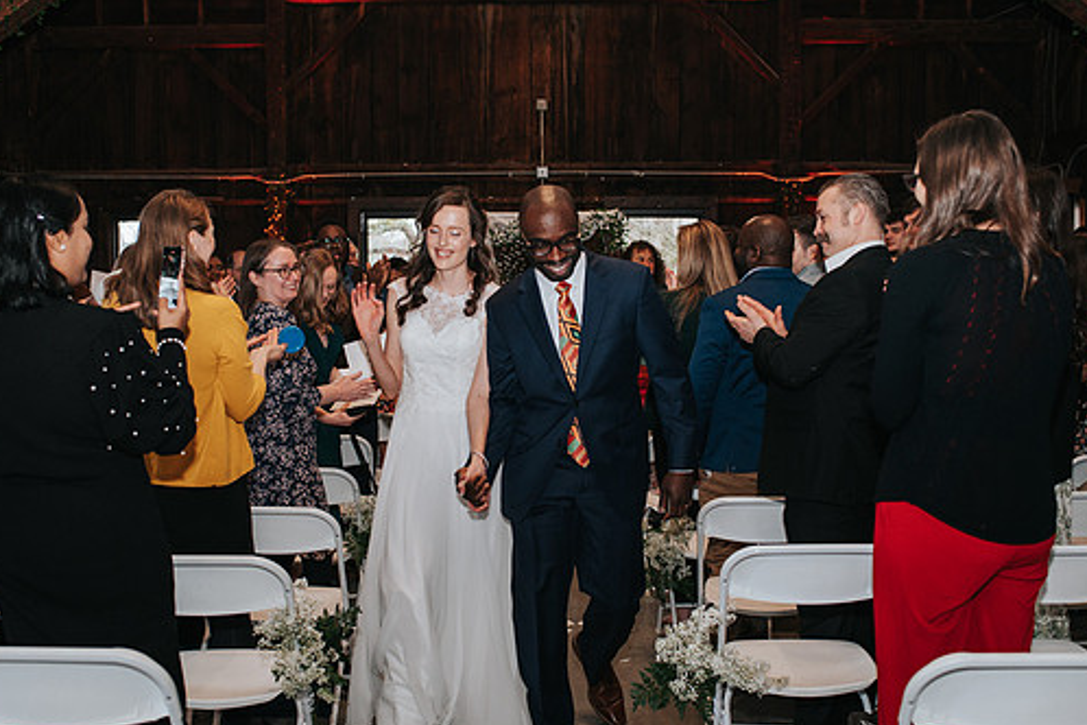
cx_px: 513
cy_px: 402
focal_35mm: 42
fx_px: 1268
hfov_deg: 46.4
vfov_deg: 31.9
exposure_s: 1/200
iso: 1000
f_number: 3.2
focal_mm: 35
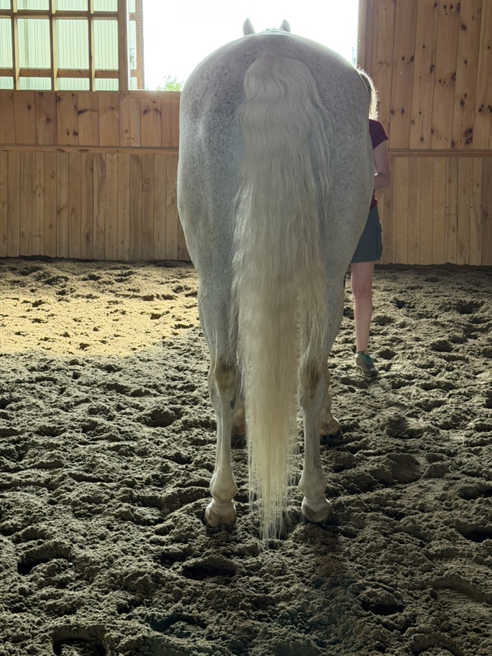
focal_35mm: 48
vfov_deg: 39.7
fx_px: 910
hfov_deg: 30.3
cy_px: 328
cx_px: 246
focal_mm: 6.76
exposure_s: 1/195
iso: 200
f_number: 1.78
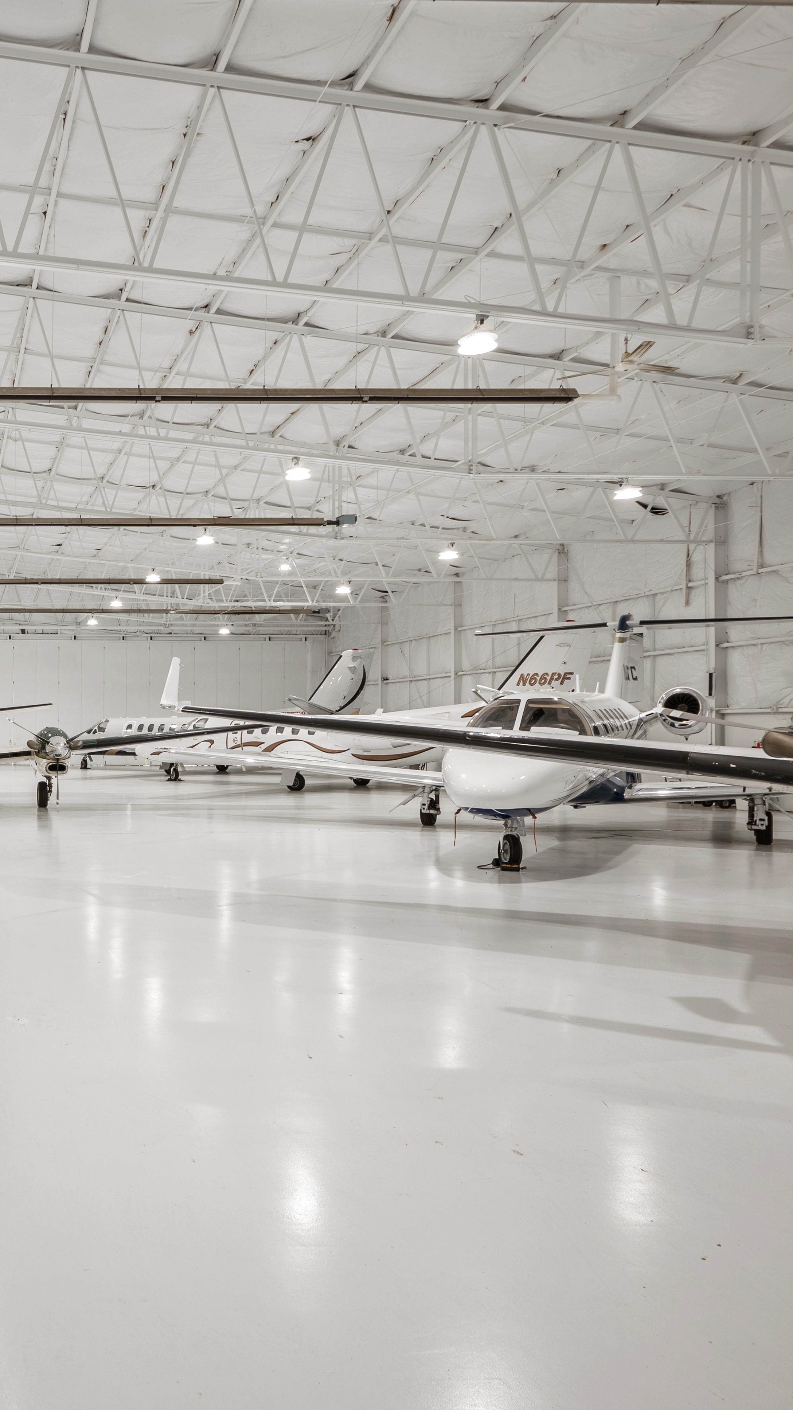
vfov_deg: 71.9
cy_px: 727
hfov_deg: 38.3
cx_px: -39
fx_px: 972
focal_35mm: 26
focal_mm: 16
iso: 250
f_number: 9
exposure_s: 1/6
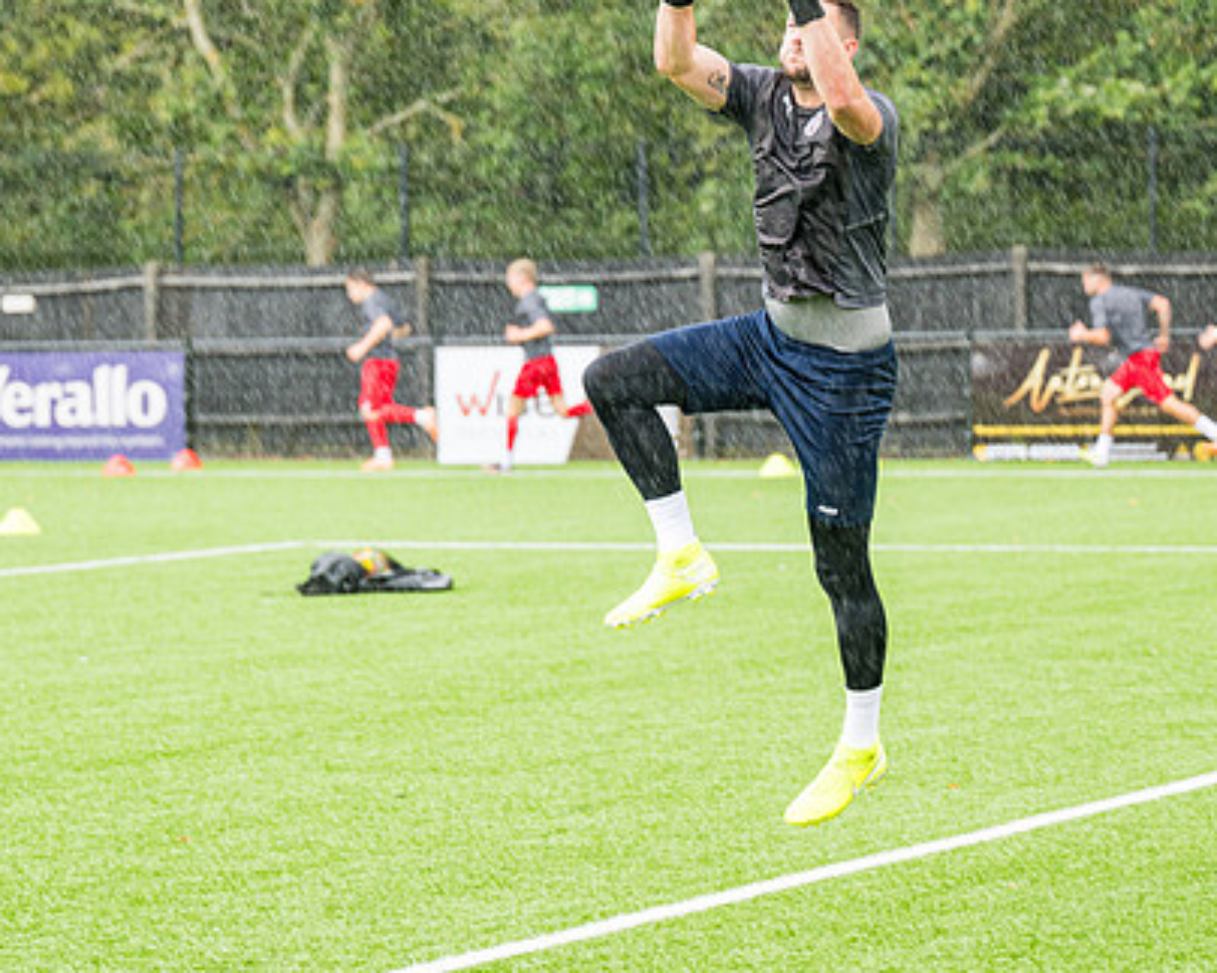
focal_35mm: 162
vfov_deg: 9.5
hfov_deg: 11.9
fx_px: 5834
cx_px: 552
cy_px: 393
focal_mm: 91
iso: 200
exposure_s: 1/400
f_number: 2.8
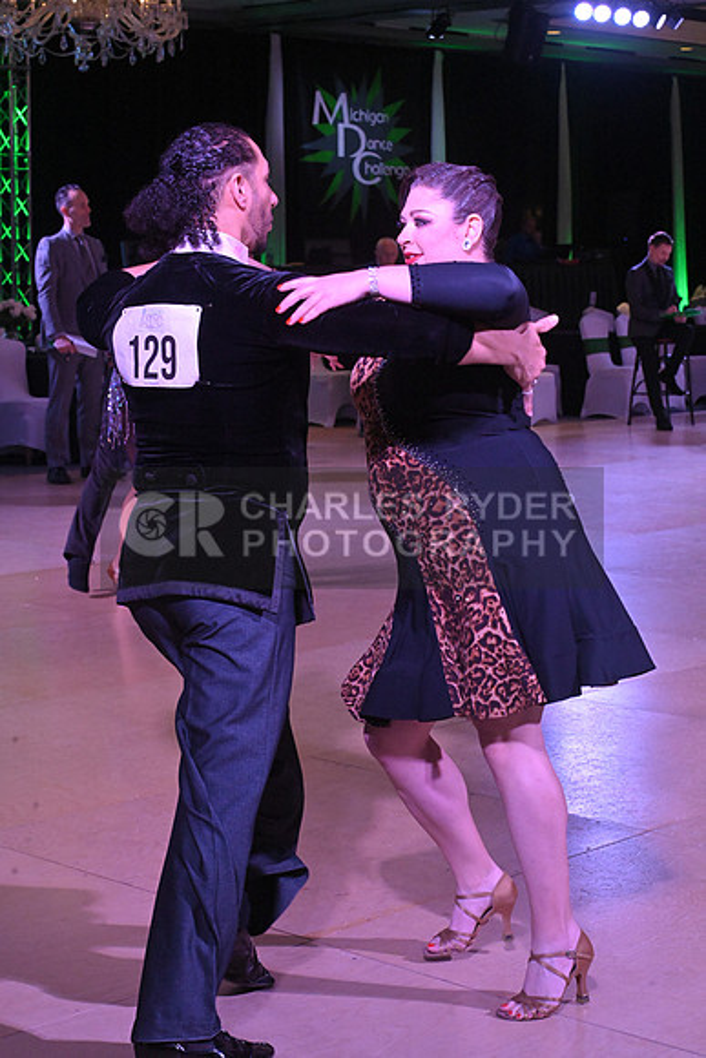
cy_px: 529
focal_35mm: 70
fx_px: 2058
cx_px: 353
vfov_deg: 28.8
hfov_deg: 19.5
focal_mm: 70
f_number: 13
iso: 5000
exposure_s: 1/250
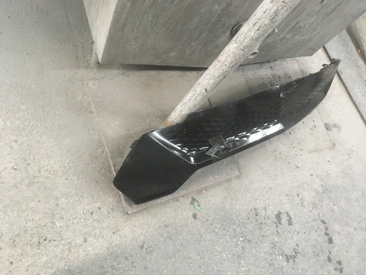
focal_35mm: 29
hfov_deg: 61.7
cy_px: 138
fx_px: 307
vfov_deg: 48.2
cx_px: 183
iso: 200
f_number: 2.2
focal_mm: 4.15
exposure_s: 1/17
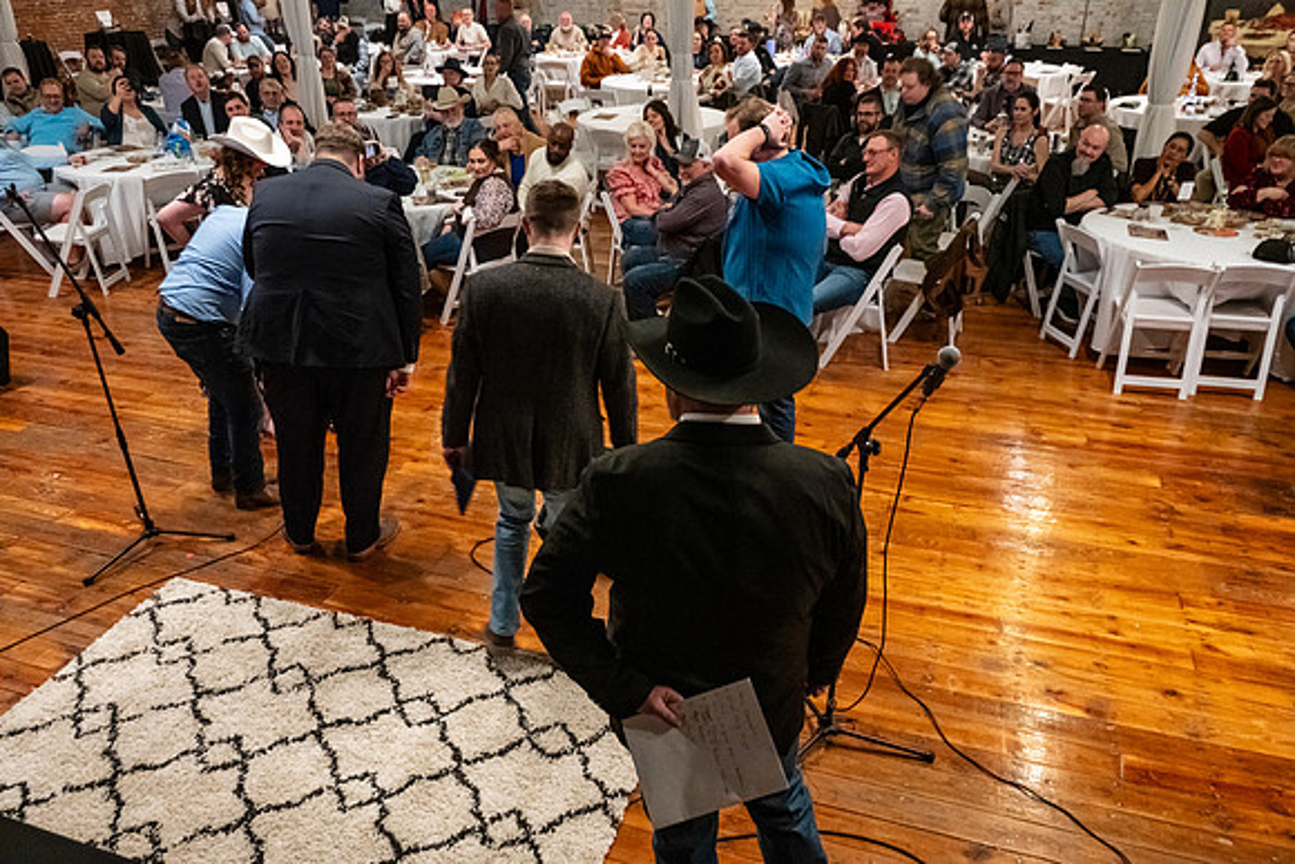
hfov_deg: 64.5
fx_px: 1025
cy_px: 432
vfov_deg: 45.7
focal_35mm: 28
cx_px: 648
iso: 6400
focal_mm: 28.5
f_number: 6.3
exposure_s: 1/40
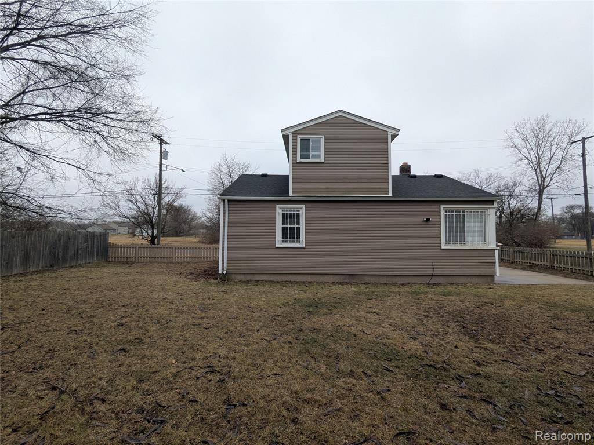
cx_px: 297
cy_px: 222
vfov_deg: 78.1
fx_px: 275
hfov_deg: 94.5
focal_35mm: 16
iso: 48
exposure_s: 1/260
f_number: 2.2
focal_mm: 2.35
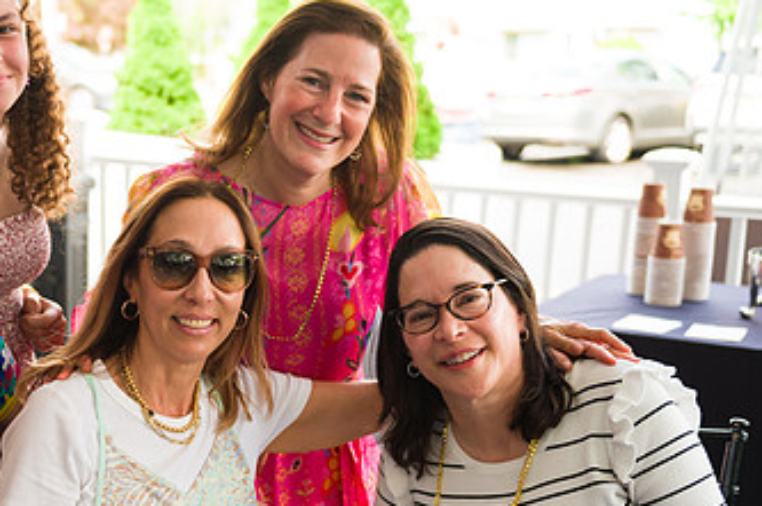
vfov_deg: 22.0
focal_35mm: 61
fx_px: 1289
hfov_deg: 32.2
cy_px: 366
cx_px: 176
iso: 200
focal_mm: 35
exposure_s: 1/200
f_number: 3.2
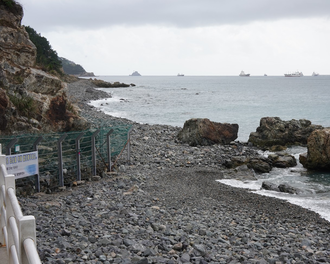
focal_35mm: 54
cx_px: 228
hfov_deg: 34.3
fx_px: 527
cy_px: 125
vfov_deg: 28.1
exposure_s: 1/100
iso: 400
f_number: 20
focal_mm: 35
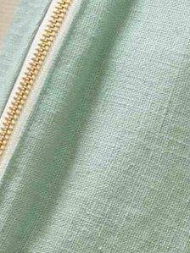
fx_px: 1304
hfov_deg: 8.3
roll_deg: +0.1
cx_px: 122
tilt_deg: -0.4
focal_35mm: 178
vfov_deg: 11.1
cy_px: 123
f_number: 2
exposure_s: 1/122
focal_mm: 6
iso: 80
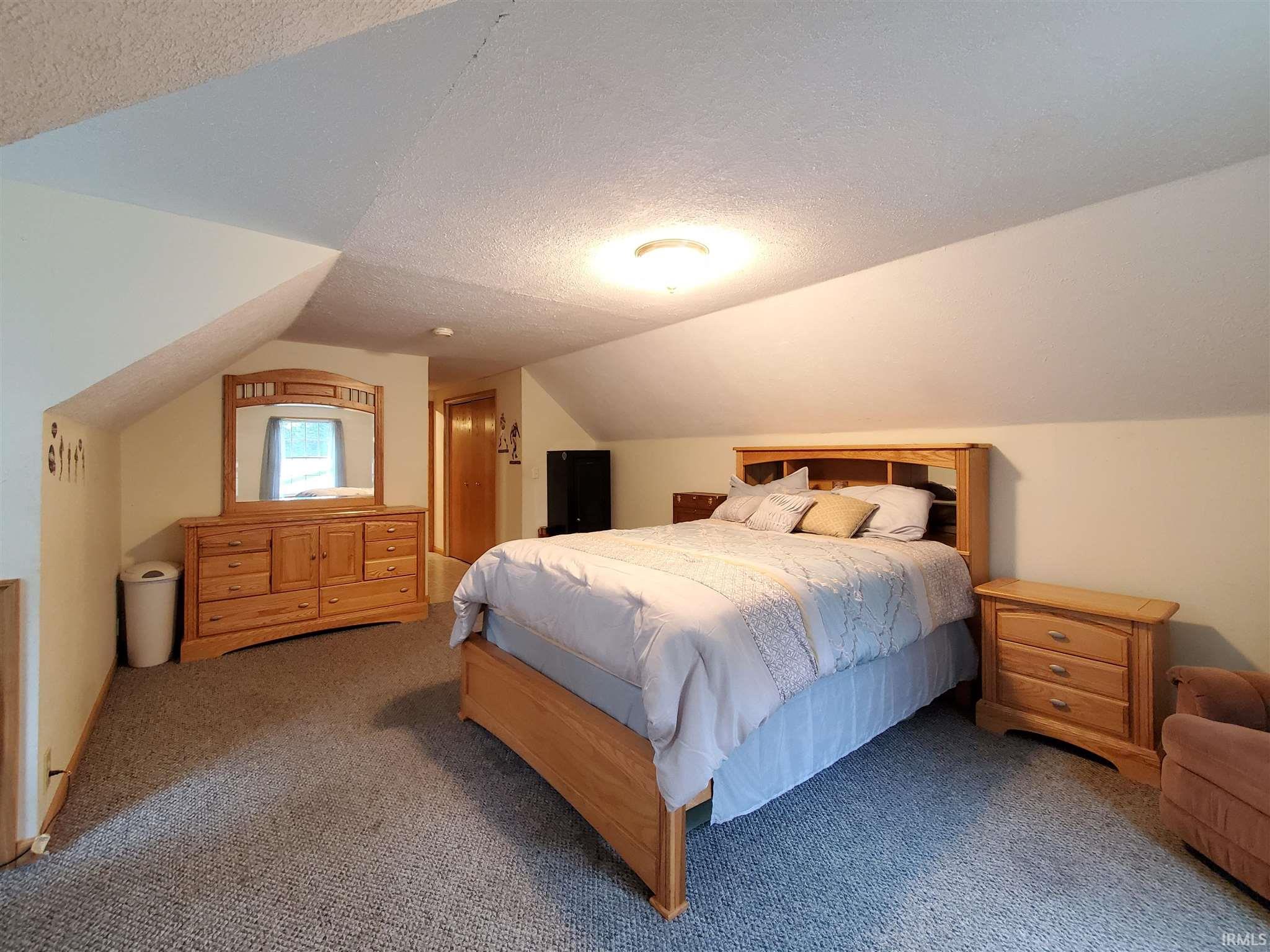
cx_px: 635
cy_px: 476
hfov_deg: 106.2
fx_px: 477
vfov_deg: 89.9
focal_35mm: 13
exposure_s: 1/29
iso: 640
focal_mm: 1.8
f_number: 2.2
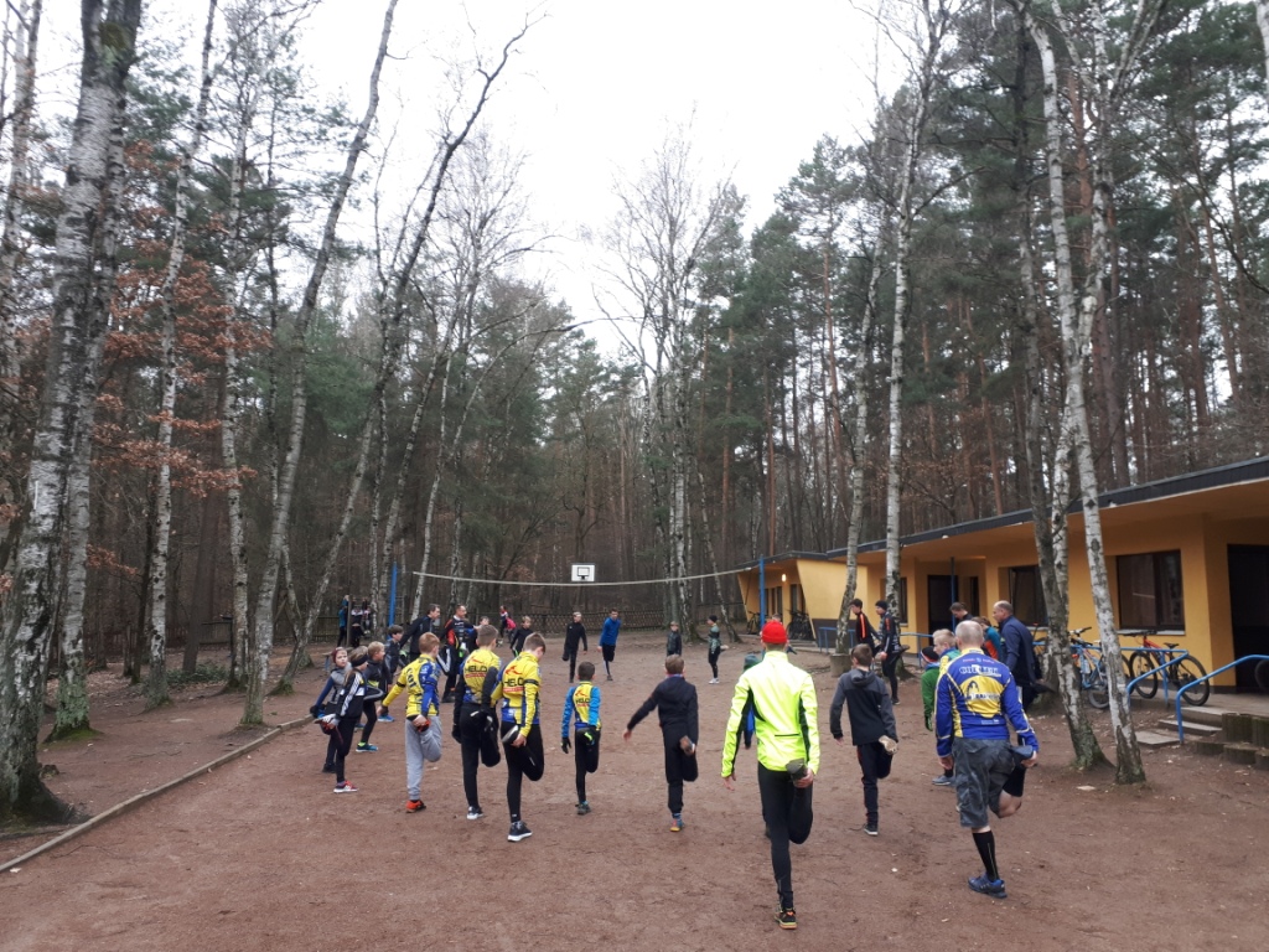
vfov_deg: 51.4
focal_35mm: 27
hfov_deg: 65.3
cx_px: 634
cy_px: 476
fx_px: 990
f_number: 1.9
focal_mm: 3.6
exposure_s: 1/33
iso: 50
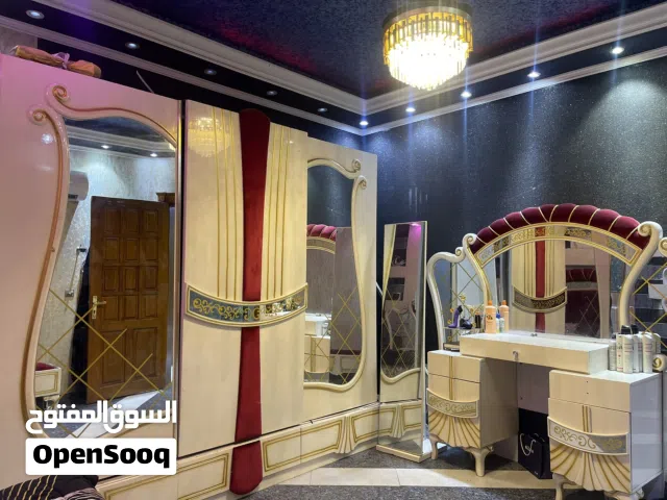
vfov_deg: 53.1
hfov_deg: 67.3
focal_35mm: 26
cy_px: 250
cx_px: 334
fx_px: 501
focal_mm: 5.1
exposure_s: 1/50
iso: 200
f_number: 1.6
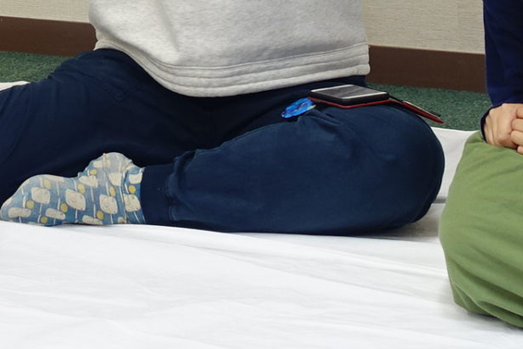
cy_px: -250
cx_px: -135
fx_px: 1990
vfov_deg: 9.6
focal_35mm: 137
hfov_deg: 14.4
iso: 125
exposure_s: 1/40
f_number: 2.8
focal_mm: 11.93
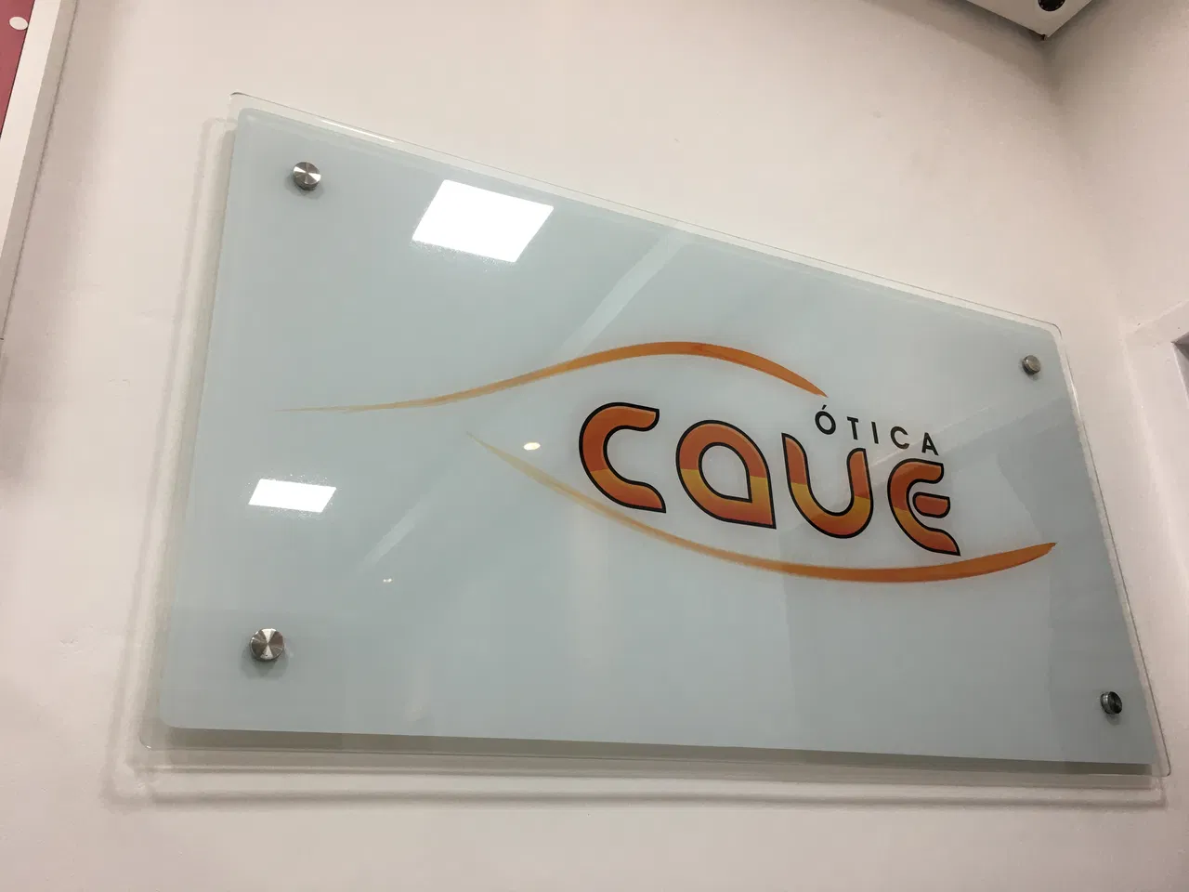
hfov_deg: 61.7
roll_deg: +2.1
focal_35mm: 29
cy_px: 446
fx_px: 996
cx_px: 594
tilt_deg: +22.7
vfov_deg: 48.2
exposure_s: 1/30
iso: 25
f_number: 2.2
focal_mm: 4.15
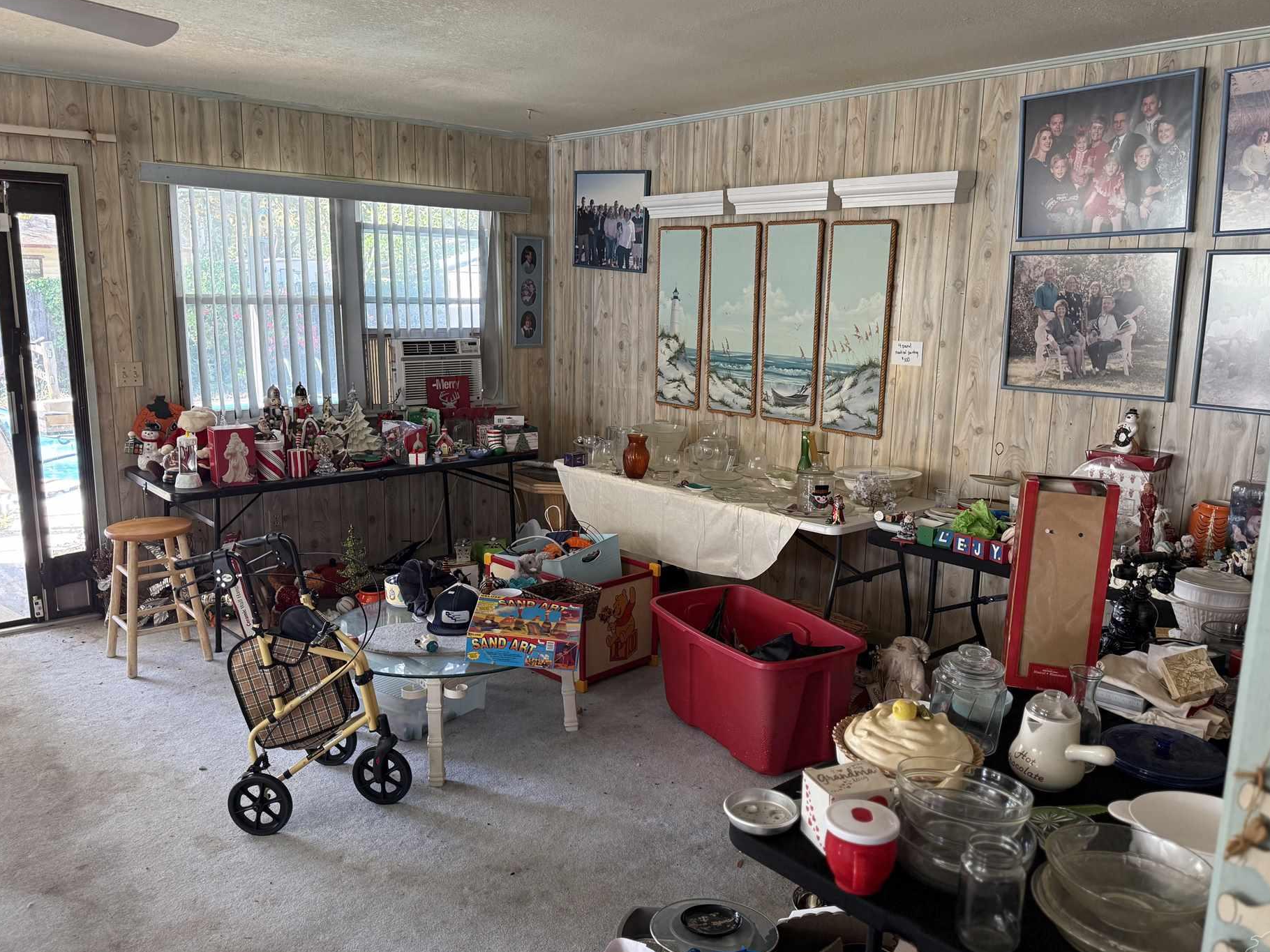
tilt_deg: -9.6
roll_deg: -1.3
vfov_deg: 51.4
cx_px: 655
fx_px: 991
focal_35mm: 27
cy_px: 471
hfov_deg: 65.3
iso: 200
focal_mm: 6.76
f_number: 1.78
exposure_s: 1/64
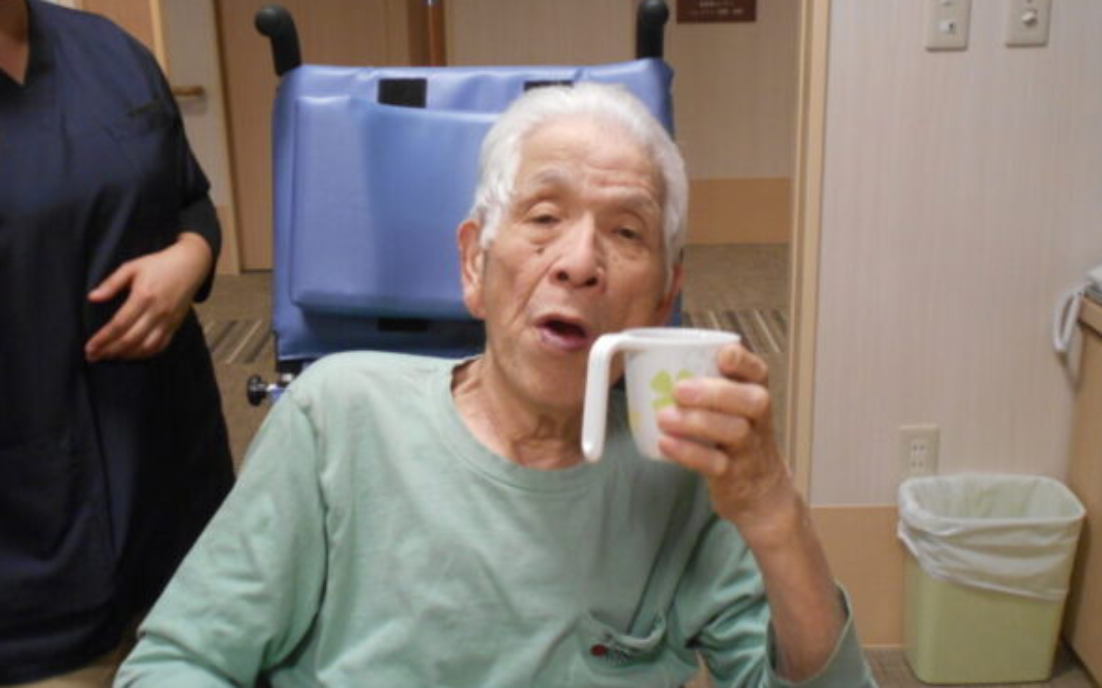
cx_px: 552
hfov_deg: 47.2
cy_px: 324
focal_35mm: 42
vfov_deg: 30.5
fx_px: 1261
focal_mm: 6.7
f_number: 3.9
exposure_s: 1/30
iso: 280
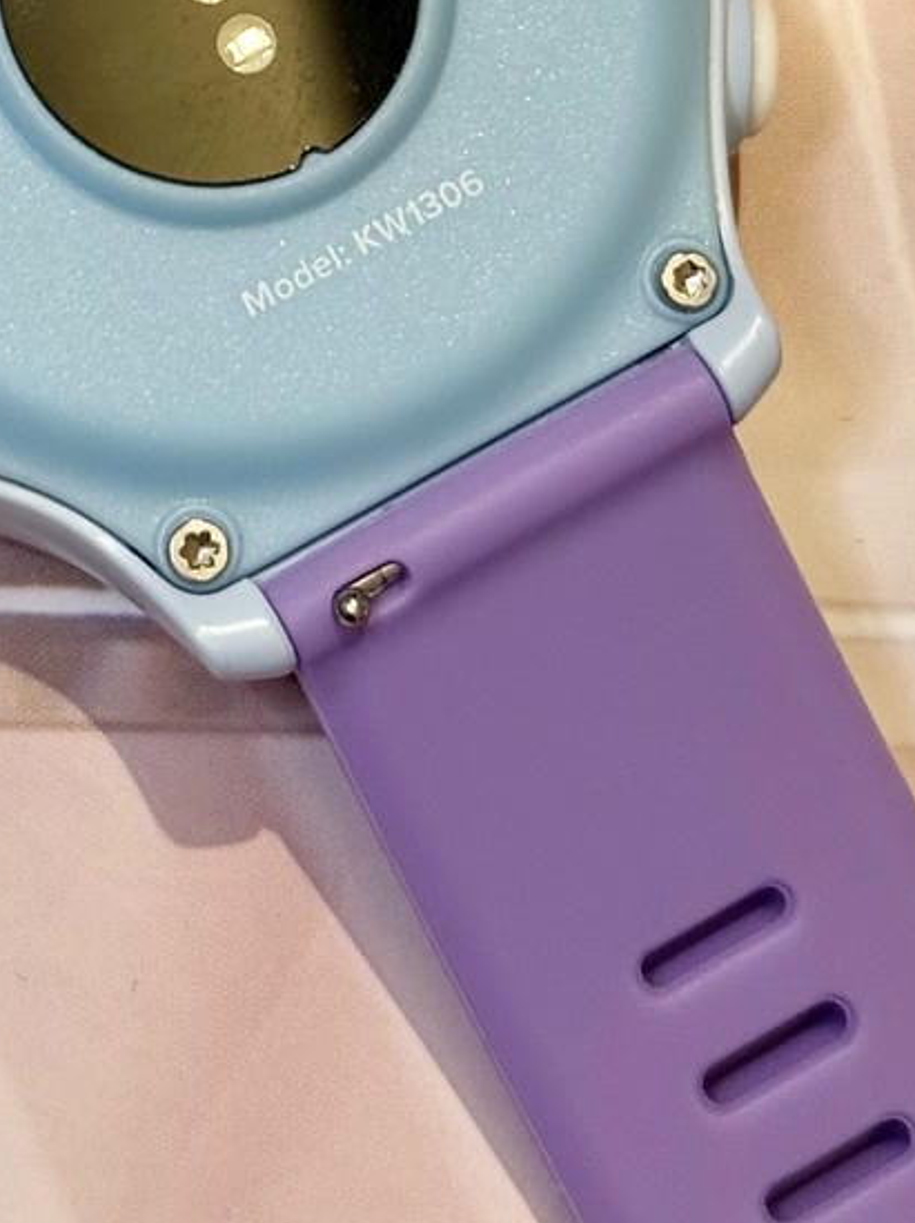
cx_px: -76
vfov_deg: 13.6
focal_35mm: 140
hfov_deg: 10.5
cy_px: -399
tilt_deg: -74.0
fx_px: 4940
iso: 64
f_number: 1.78
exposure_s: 1/120
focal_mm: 6.76
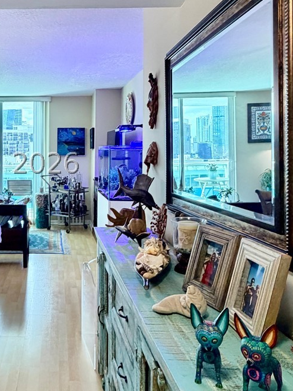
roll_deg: -0.6
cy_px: 163
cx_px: 44
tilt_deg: -1.0
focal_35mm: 34
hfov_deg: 39.5
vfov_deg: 53.7
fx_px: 384
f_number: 2.2
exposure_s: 1/120
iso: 320
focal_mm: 2.22
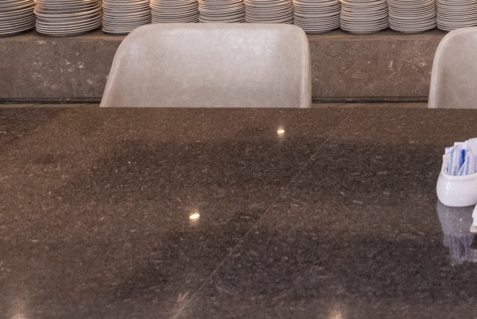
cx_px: 645
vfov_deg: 15.2
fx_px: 1073
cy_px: -202
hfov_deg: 22.1
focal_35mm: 81
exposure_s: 1/125
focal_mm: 24
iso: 1600
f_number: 5
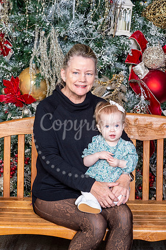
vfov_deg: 23.9
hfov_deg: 16.0
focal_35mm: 85
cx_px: 83
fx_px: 589
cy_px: 125
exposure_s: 1/125
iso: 400
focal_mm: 85
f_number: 8
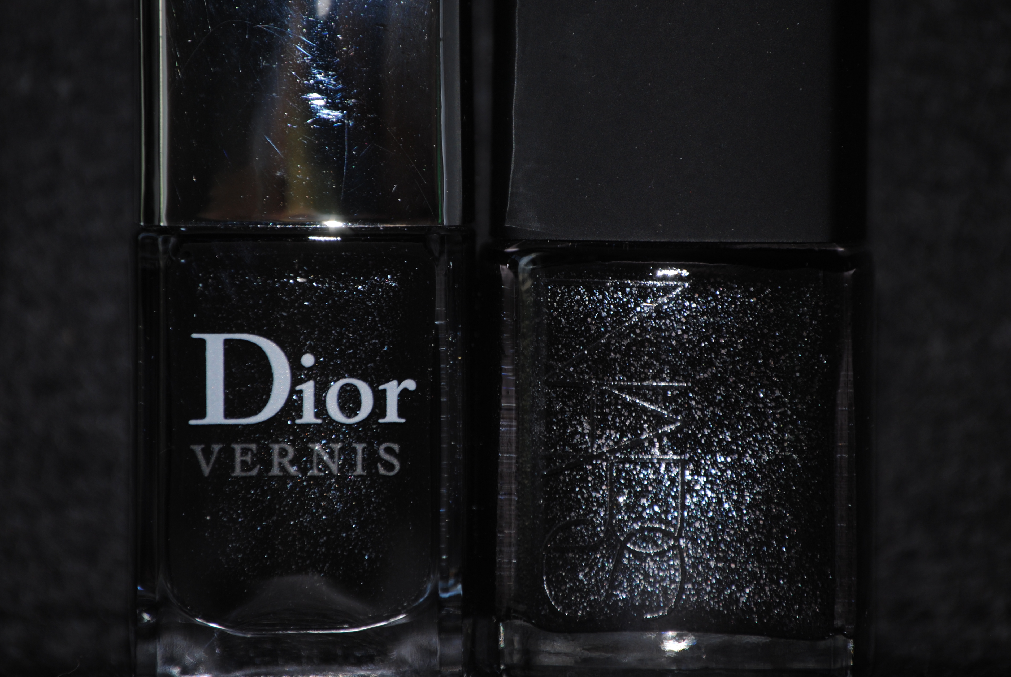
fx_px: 8435
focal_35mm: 300
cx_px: 506
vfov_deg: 4.6
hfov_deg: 6.9
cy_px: 338
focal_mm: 200
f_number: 5.6
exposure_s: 1/125
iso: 100
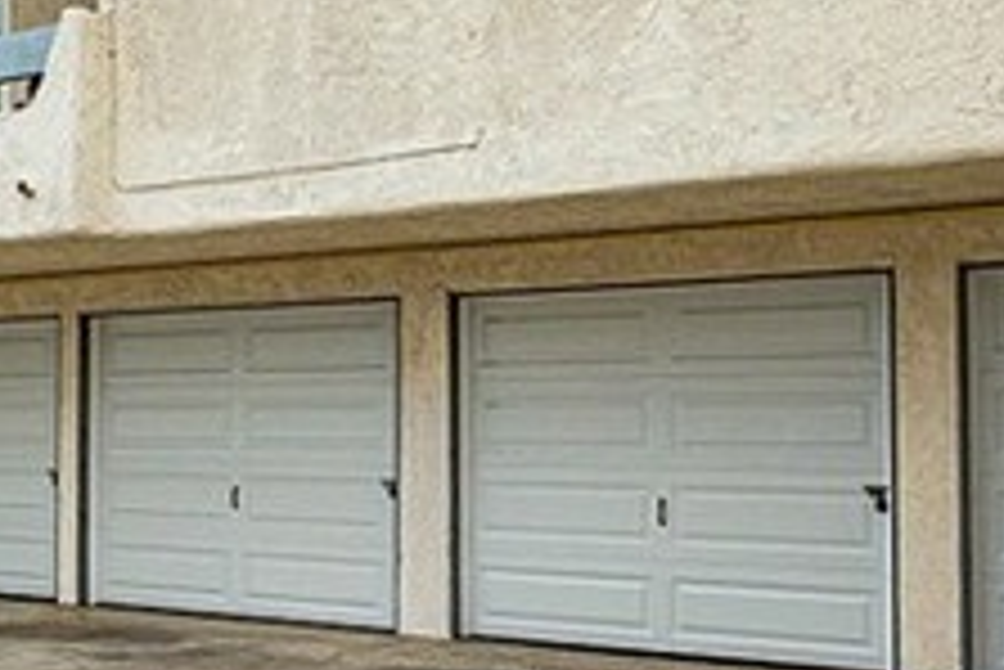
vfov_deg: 24.6
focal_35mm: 55
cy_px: 400
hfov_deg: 31.7
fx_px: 1535
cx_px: -122
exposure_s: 1/1250
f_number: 5.6
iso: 400
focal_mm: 12
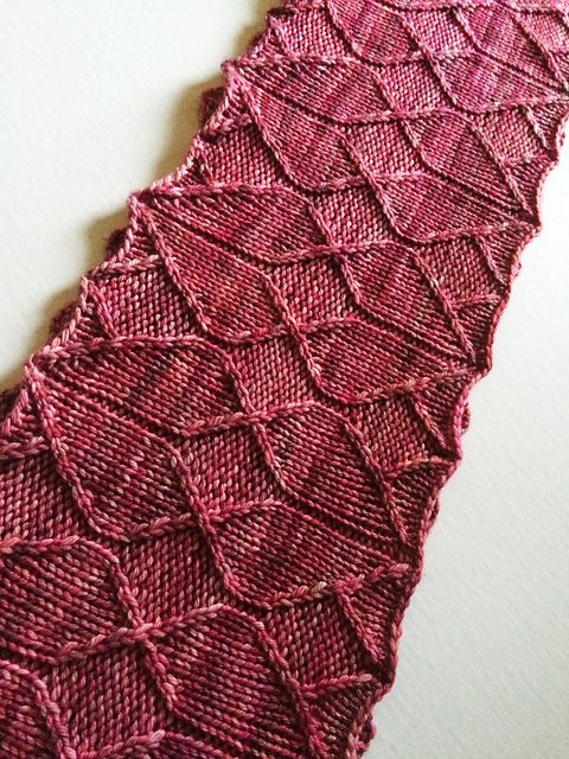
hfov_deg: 48.2
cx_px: 284
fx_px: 636
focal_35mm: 29
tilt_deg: -66.6
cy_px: 380
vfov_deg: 61.7
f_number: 2.2
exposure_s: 1/15
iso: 400
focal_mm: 4.15
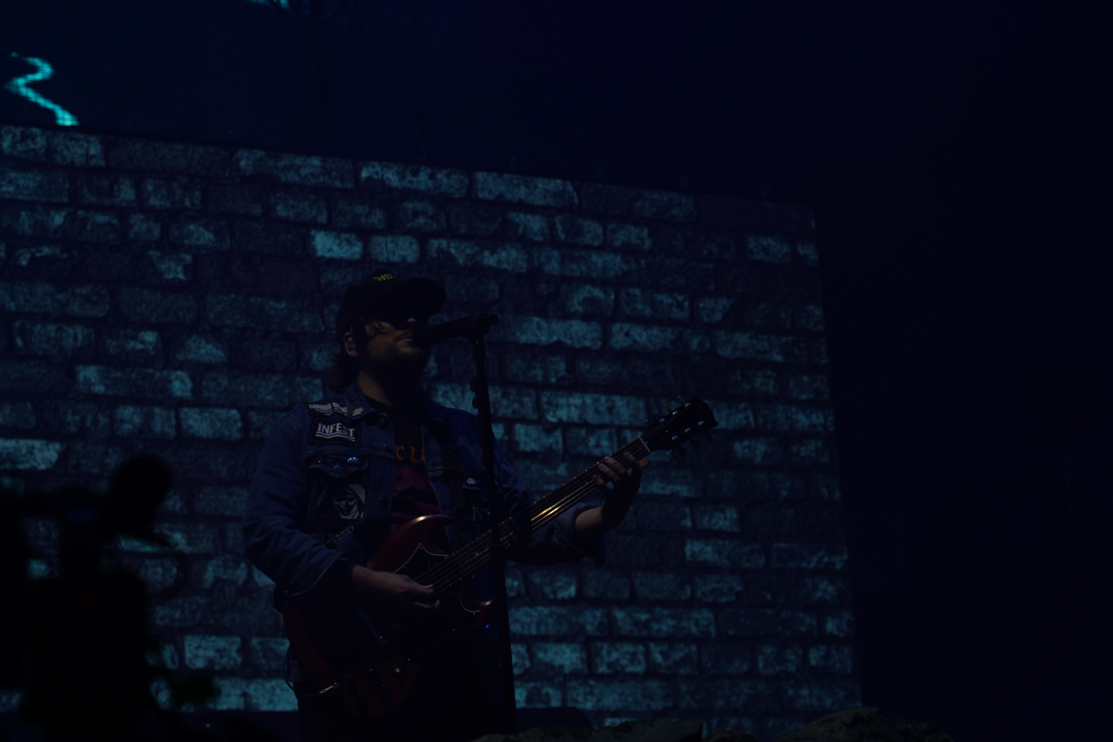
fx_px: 3246
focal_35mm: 105
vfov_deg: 13.0
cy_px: 371
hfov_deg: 19.5
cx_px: 556
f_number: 5
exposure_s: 1/200
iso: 100
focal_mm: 105
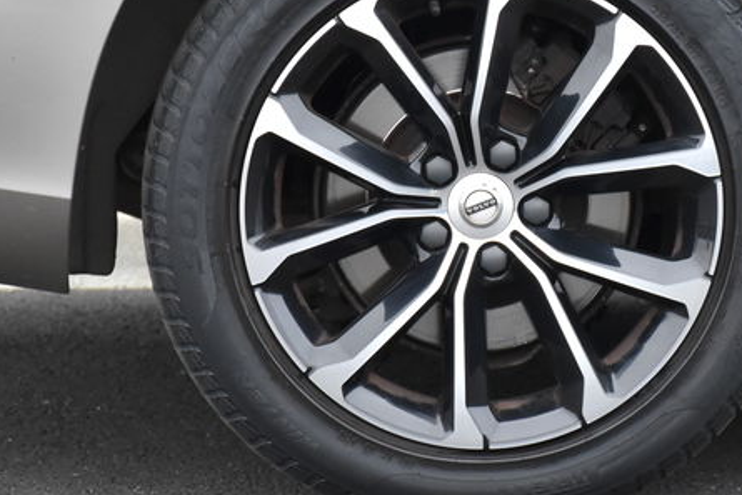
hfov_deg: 6.4
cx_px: 560
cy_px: 146
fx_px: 6600
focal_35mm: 320
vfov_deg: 4.3
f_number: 5.3
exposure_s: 1/125
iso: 1400
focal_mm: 95
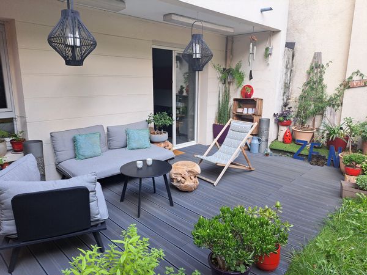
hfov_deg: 71.6
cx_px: 184
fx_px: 254
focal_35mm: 24
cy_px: 138
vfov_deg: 56.8
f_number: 1.8
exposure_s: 1/168
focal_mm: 5.23
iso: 50
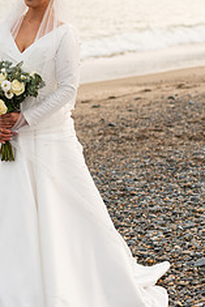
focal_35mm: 153
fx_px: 1305
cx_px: 60
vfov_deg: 13.4
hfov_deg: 9.0
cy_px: 80
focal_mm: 80
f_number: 3.5
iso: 100
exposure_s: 1/200
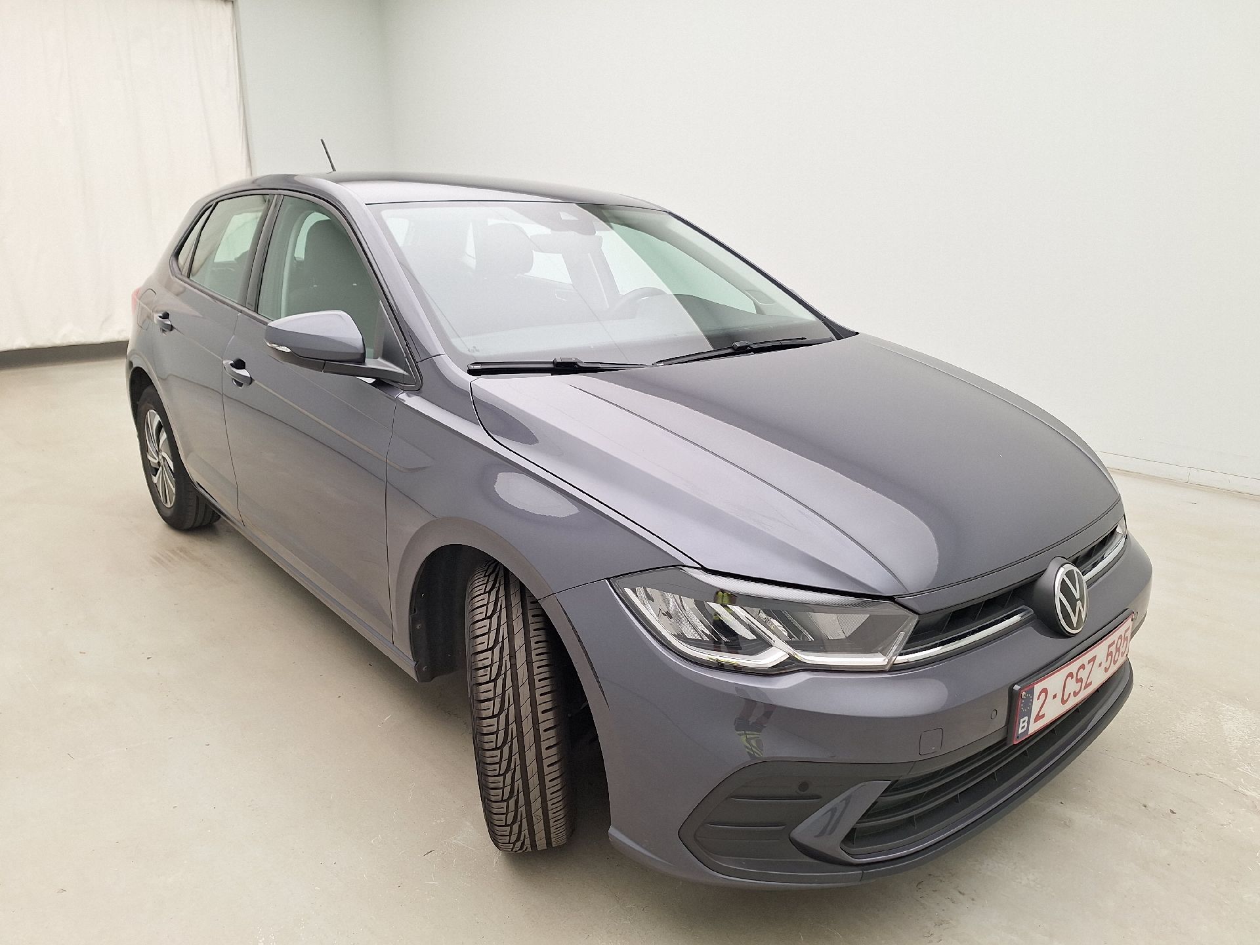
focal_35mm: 23
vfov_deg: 58.9
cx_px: 630
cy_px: 472
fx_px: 837
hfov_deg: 73.9
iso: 50
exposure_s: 1/100
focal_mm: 5.54
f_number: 1.8
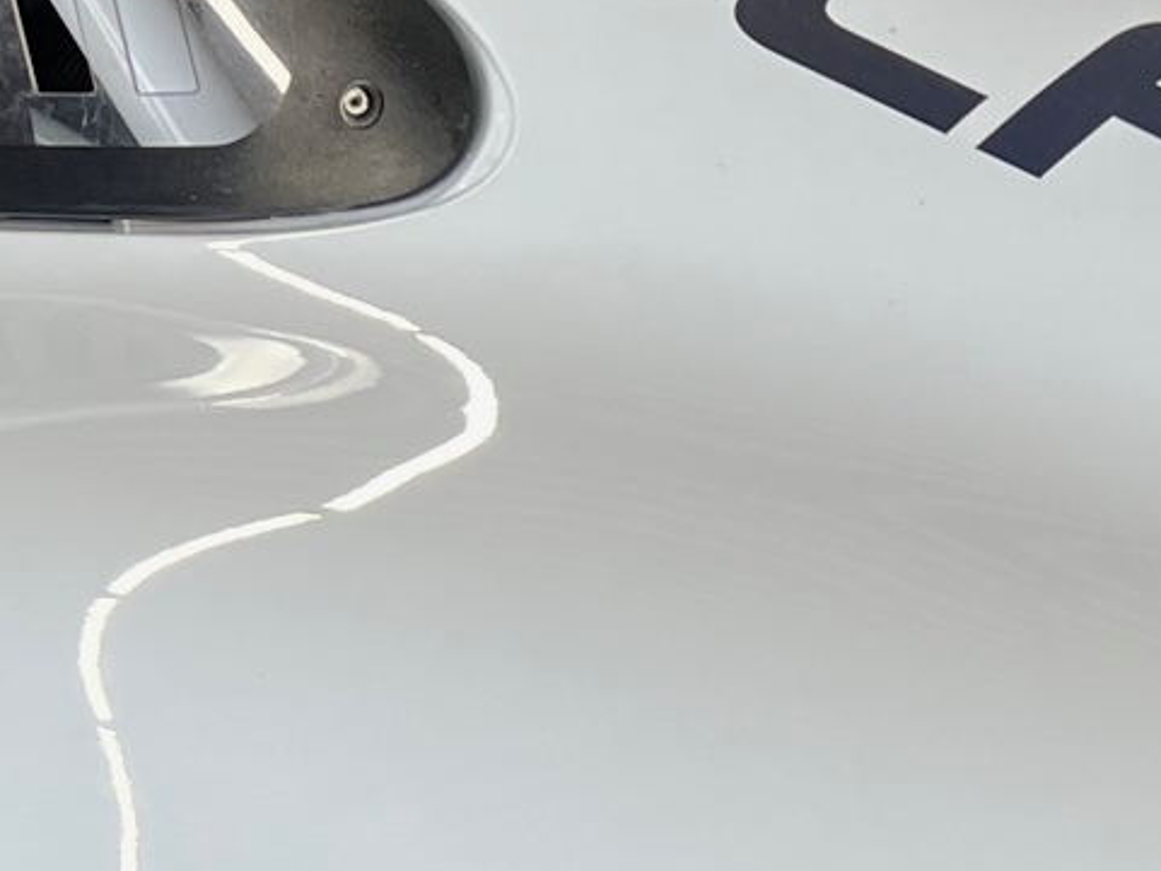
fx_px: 3657
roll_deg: -4.0
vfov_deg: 12.9
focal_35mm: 109
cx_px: 1062
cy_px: 1257
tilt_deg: -24.4
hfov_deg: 17.7
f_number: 1.5
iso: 64
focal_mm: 5.7
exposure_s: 1/100
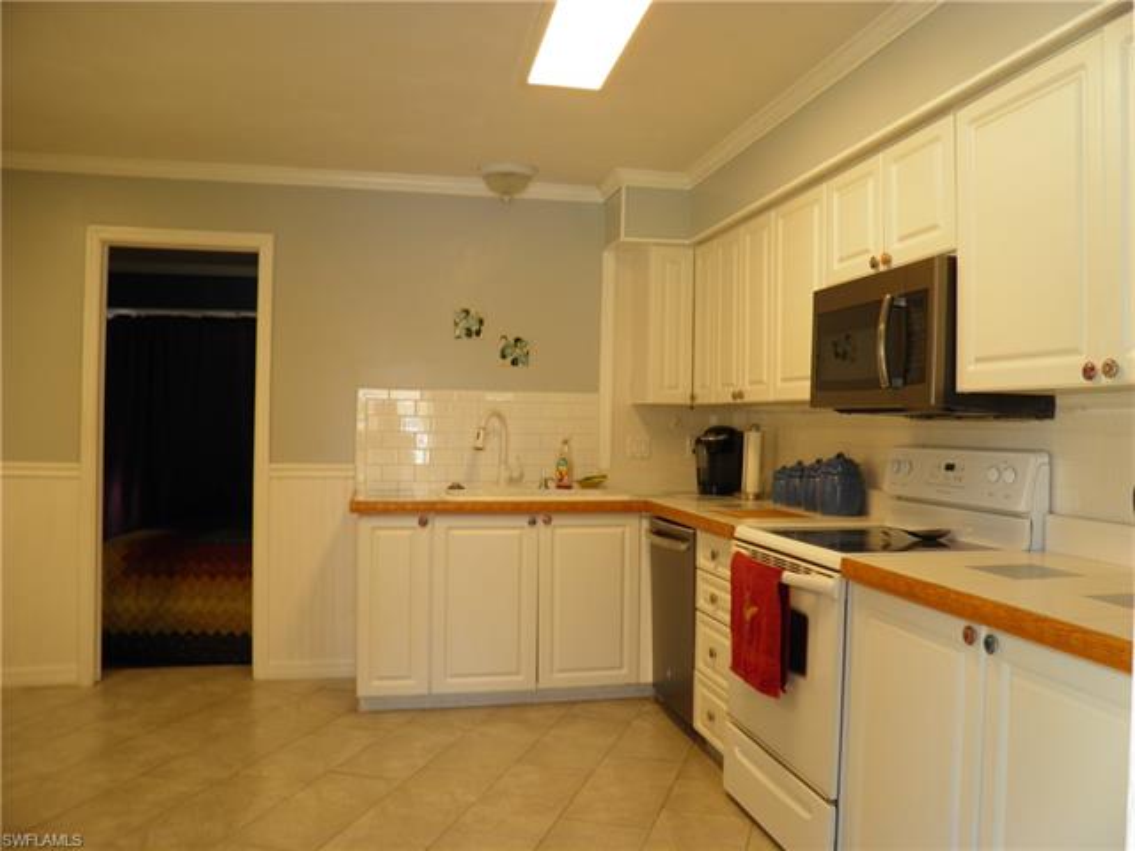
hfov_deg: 63.4
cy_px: 426
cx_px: 568
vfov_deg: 49.7
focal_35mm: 28
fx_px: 918
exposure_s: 1/30
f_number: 2.8
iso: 50
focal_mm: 4.9
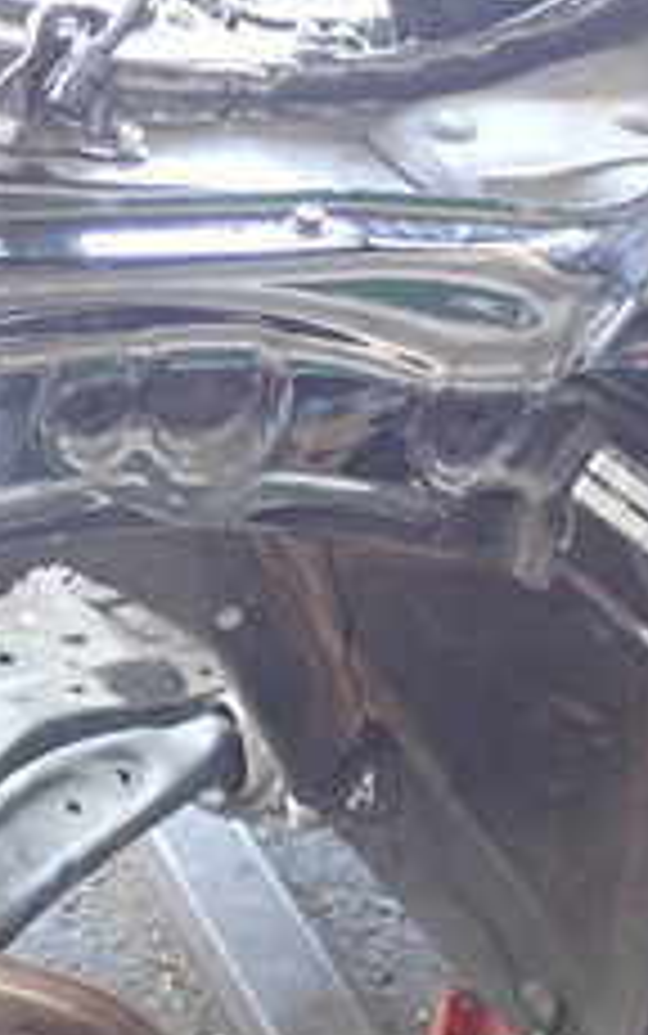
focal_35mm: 83
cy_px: 526
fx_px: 2342
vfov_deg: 24.9
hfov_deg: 15.7
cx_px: 243
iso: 400
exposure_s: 1/30
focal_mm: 5.4
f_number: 2.3
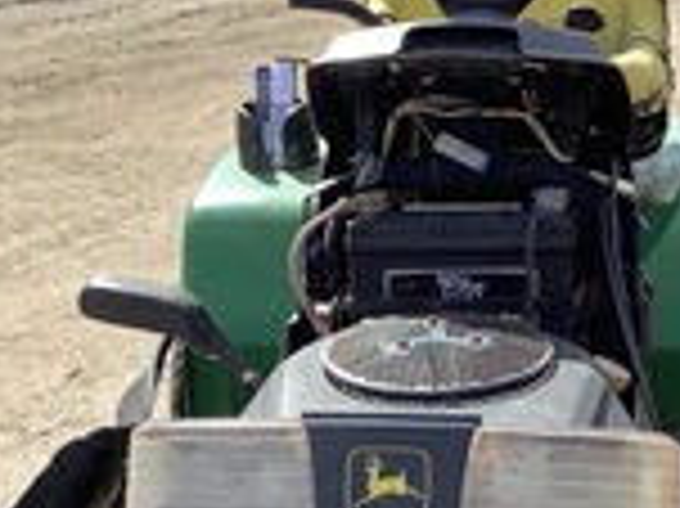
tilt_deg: -30.4
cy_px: 548
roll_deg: +0.9
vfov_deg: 17.4
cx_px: 446
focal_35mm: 82
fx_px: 1610
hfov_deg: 23.8
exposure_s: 1/858
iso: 25
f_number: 2.4
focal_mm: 3.3
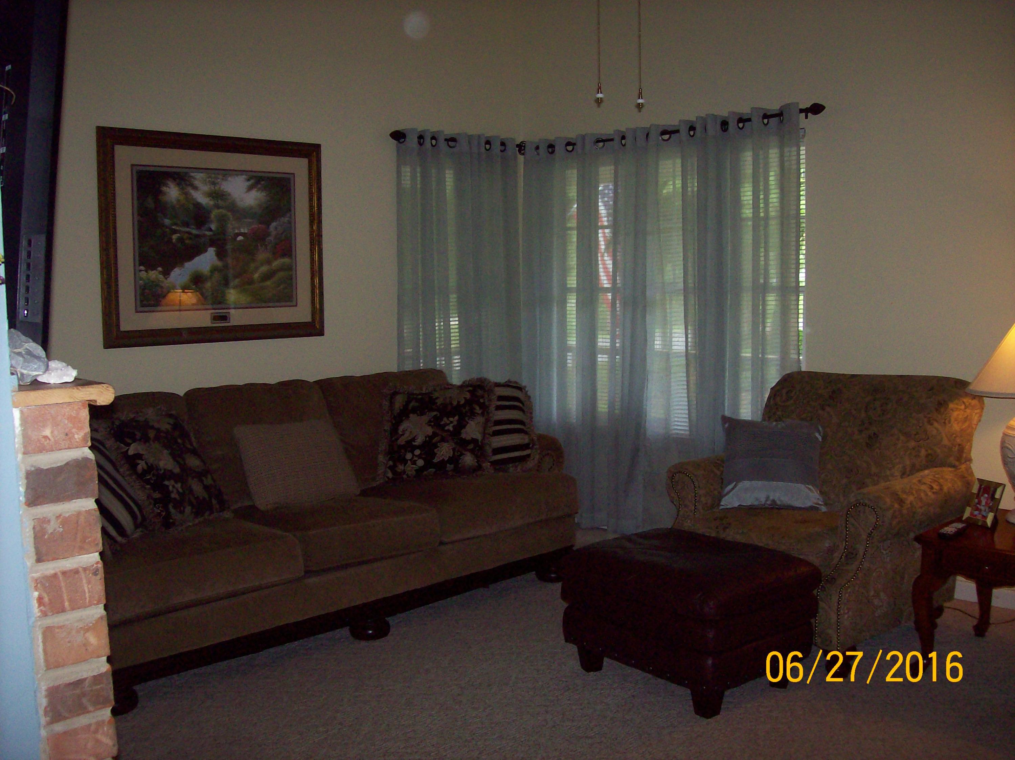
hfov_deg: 51.4
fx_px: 1055
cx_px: 508
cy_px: 380
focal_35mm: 36
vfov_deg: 39.6
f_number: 2.7
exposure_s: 1/64
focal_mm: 6
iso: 140
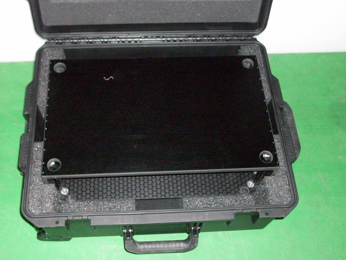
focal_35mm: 42
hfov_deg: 44.8
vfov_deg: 34.3
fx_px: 420
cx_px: 173
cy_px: 130
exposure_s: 1/65.1
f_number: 3.2
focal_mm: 7.1
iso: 320
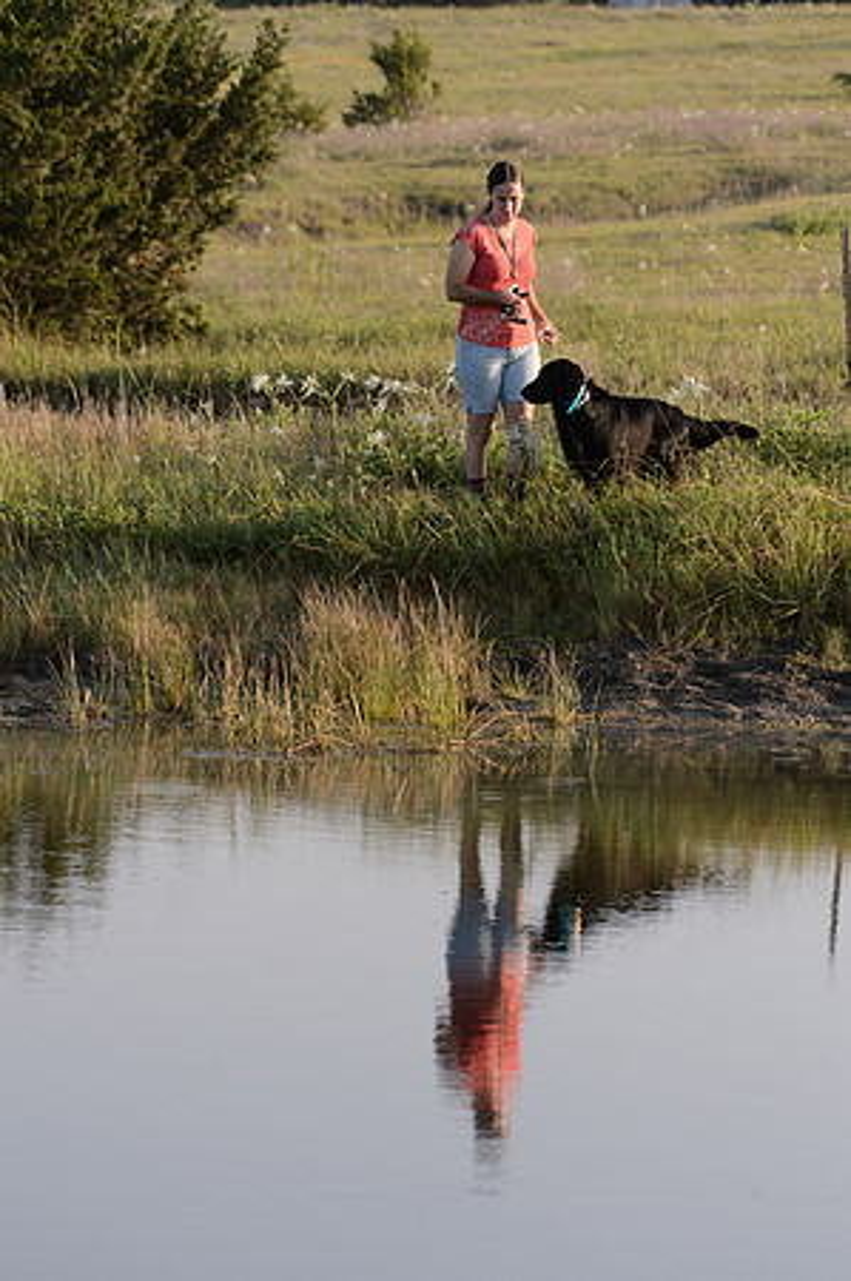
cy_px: 640
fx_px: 7108
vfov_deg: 10.3
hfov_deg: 6.9
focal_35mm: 200
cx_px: 426
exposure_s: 1/1600
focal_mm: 200
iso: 1000
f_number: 6.3
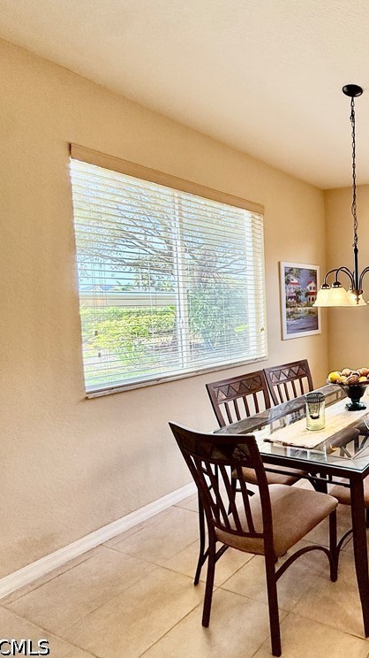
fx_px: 366
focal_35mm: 21
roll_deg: +0.6
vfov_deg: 83.8
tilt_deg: -3.1
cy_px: 322
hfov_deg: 41.2
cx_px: 418
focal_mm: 2.22
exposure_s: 1/120
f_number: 2.2
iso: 100
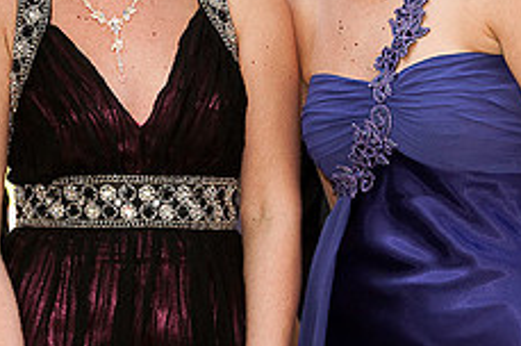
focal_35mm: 236
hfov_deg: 8.7
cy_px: 56
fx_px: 3411
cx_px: -9
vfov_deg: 5.8
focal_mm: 62
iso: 640
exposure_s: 1/125
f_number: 11
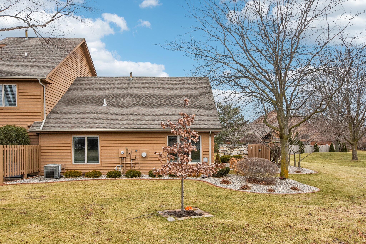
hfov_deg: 67.4
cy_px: 122
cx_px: 183
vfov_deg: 47.9
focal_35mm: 27
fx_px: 274
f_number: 8
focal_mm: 18
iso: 500
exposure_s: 1/1000
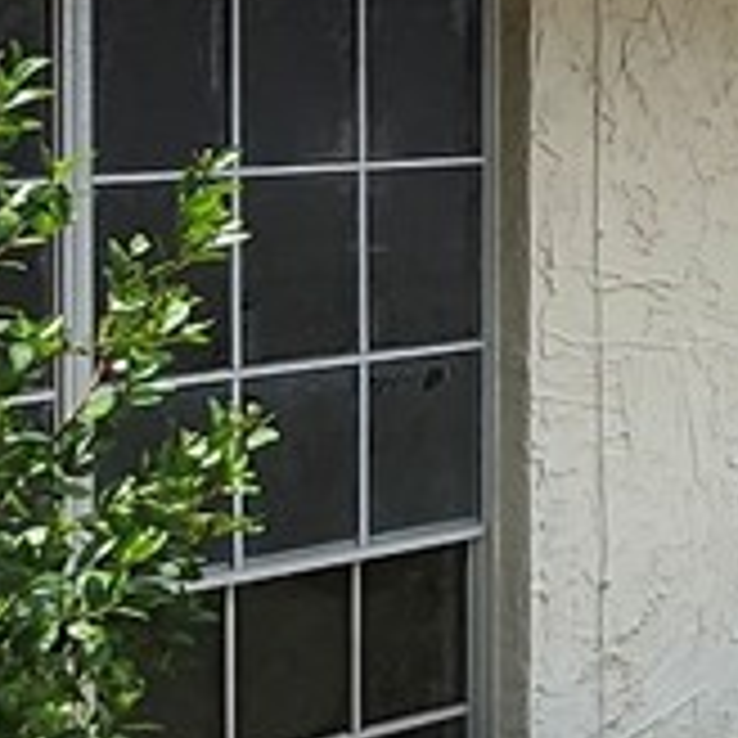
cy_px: 180
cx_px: 1233
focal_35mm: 112
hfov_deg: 14.1
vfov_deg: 15.5
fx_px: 2701
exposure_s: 1/1770
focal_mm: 1.74
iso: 40
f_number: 2.2
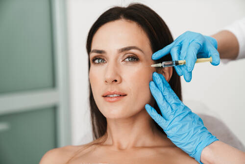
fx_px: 477
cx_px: 122
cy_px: 82
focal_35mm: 70
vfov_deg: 19.5
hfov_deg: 28.8
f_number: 3.2
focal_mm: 70
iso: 320
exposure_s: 1/200
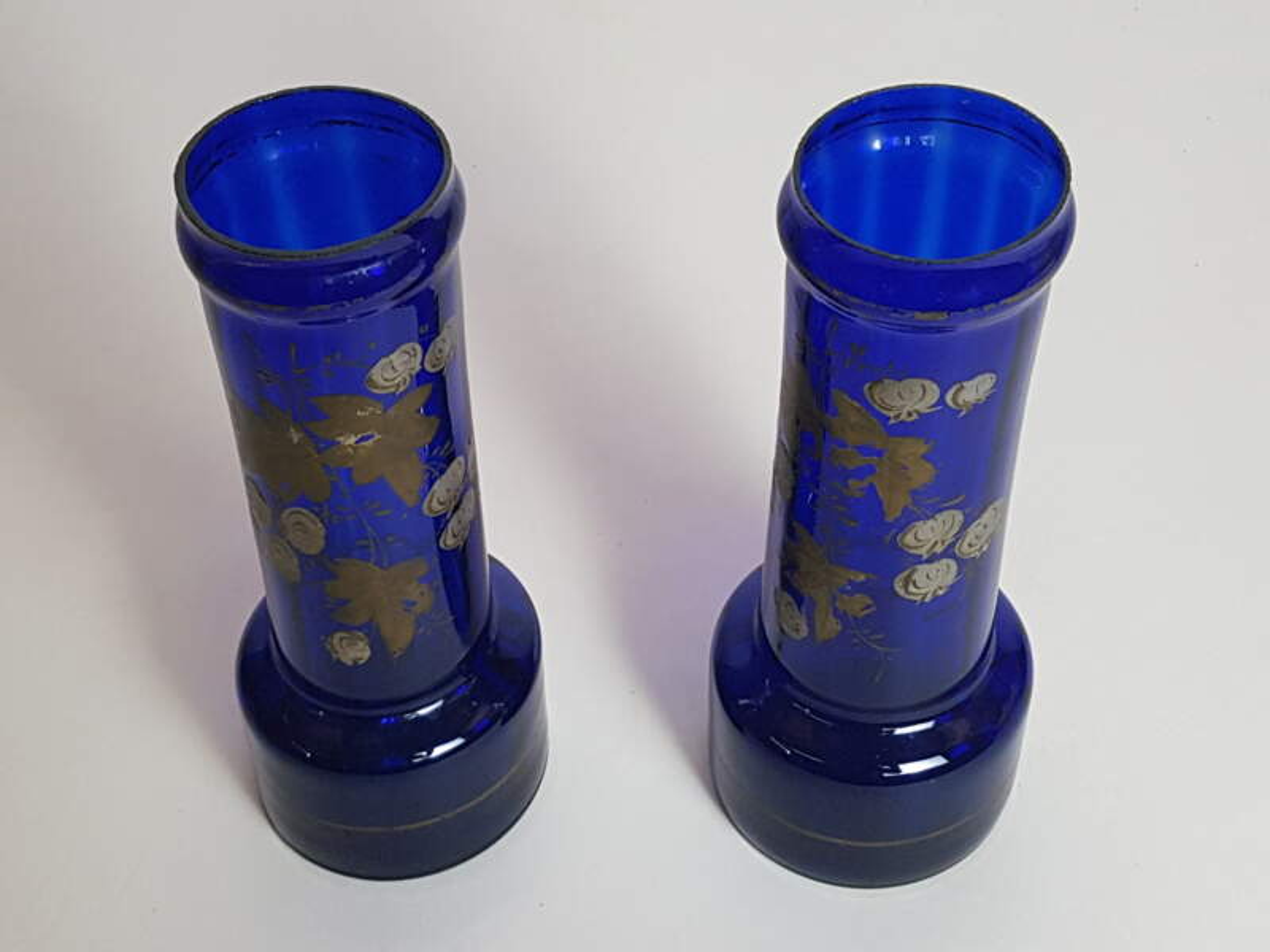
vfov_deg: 53.1
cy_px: 476
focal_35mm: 26
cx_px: 635
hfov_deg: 67.3
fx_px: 954
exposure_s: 1/33
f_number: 1.7
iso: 160
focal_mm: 4.2
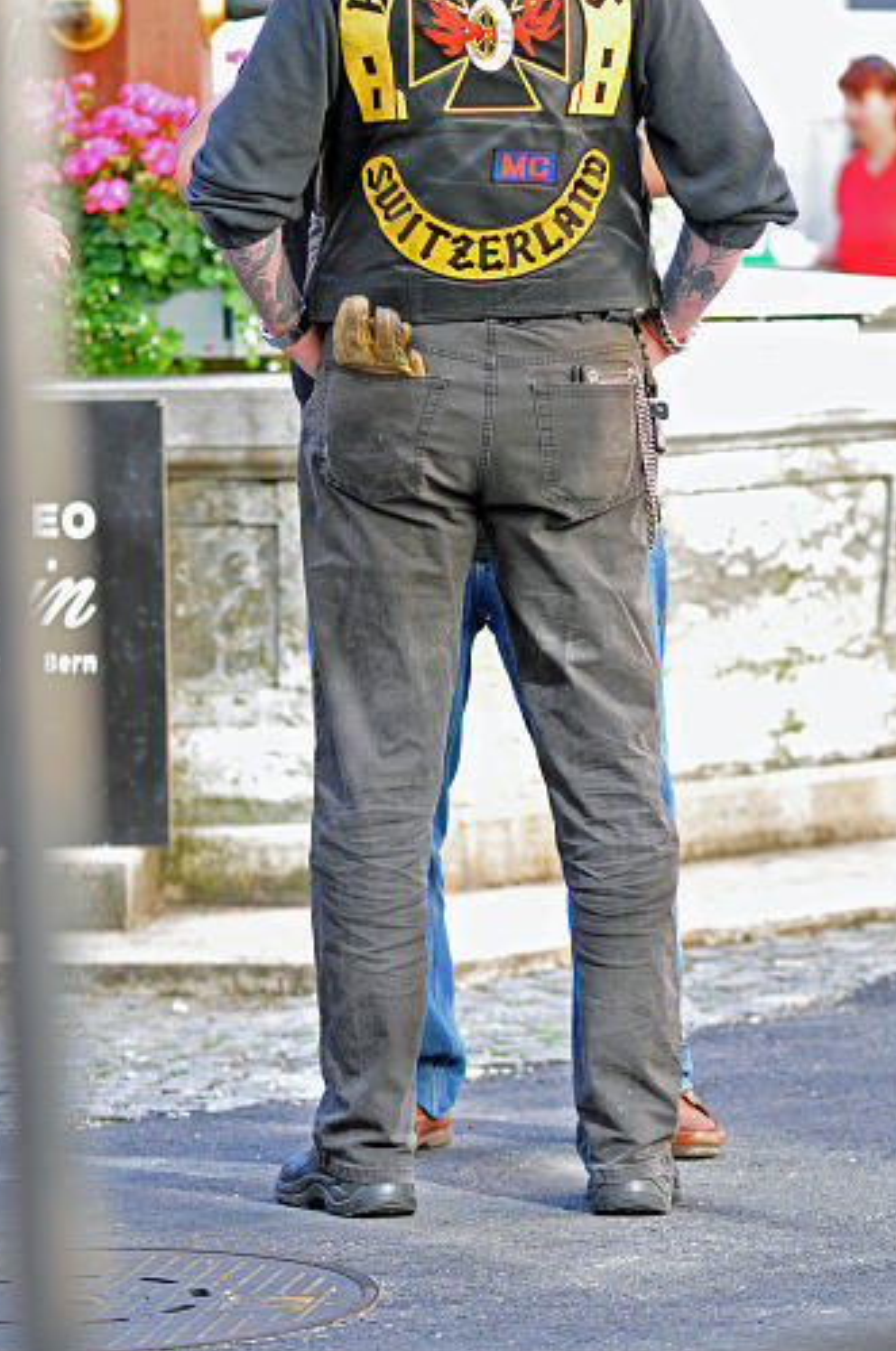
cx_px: 455
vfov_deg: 10.3
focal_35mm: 200
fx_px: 7481
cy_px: 447
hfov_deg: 6.9
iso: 640
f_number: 2.8
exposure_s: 1/500
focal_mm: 95
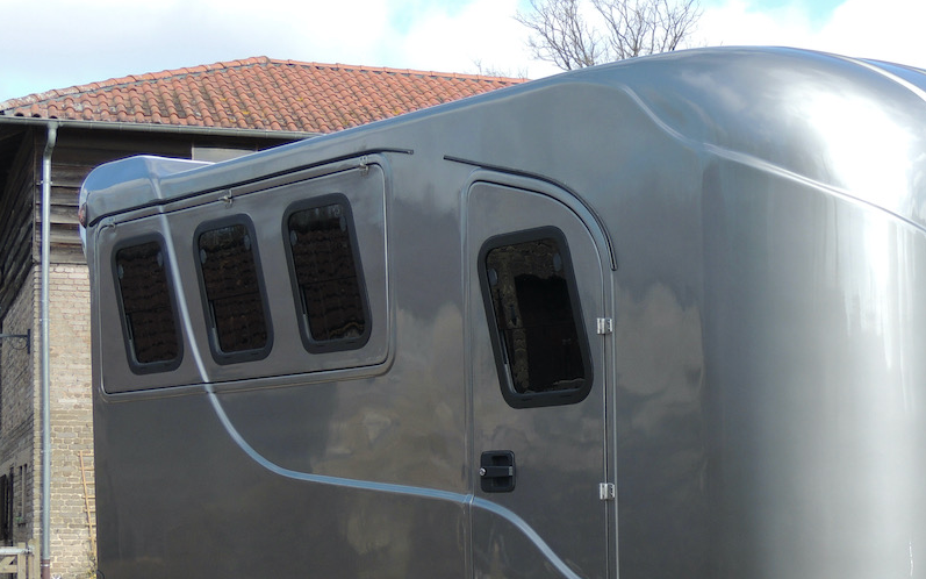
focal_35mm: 80
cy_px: 495
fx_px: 2019
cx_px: 738
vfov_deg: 16.1
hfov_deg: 25.4
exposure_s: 1/400
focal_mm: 8.3
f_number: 3.5
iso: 100
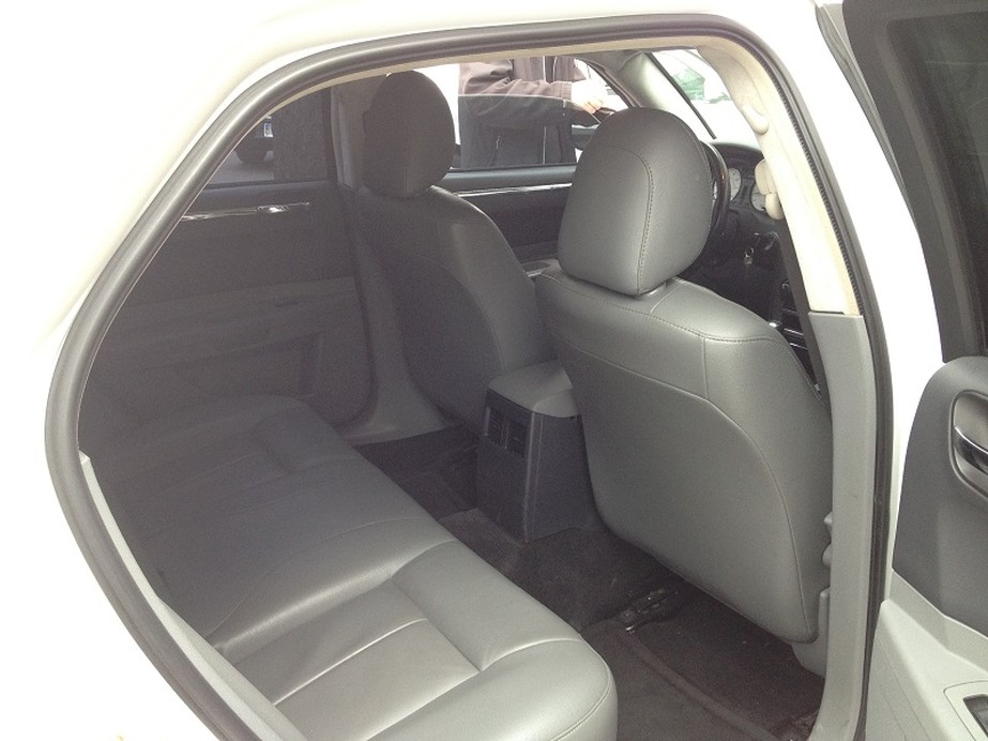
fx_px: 999
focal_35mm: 35
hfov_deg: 52.6
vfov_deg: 40.7
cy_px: 370
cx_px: 494
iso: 125
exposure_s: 1/120
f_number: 2.4
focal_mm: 4.28
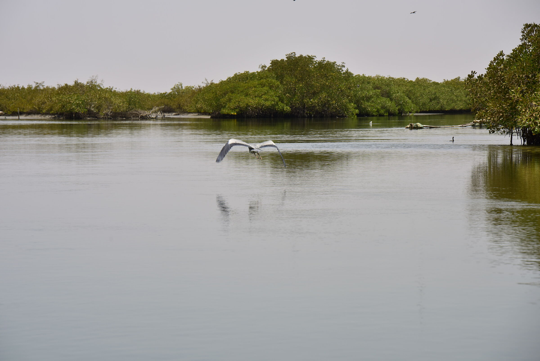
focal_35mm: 150
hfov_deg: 13.7
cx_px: 270
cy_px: 180
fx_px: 2251
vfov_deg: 9.2
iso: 100
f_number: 9
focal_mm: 150
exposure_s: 1/320
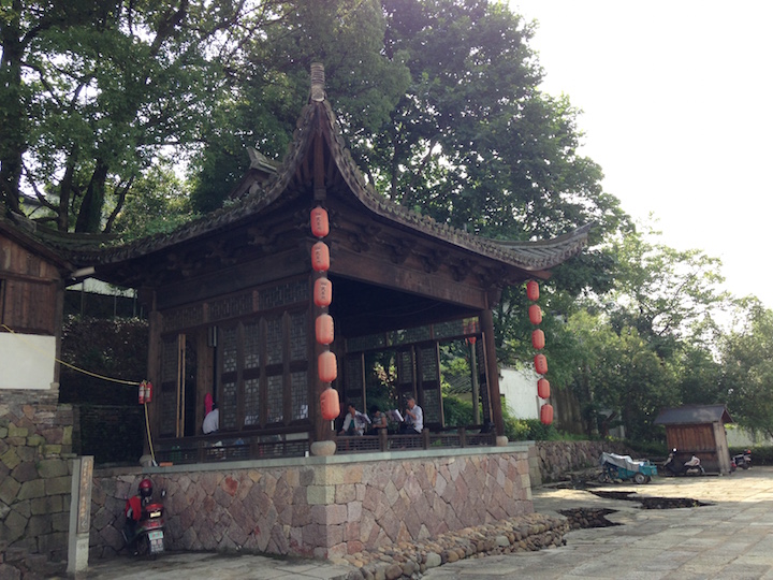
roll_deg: +2.4
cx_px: 386
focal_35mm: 33
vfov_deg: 42.9
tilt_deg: +14.9
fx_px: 737
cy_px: 290
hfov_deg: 55.4
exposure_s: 1/417
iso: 50
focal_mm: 4.12
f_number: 2.4
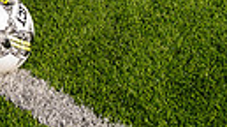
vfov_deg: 10.3
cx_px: 4
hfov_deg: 23.3
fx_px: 529
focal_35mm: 88
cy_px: -242
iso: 50
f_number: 7.1
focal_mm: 24
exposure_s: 1/125
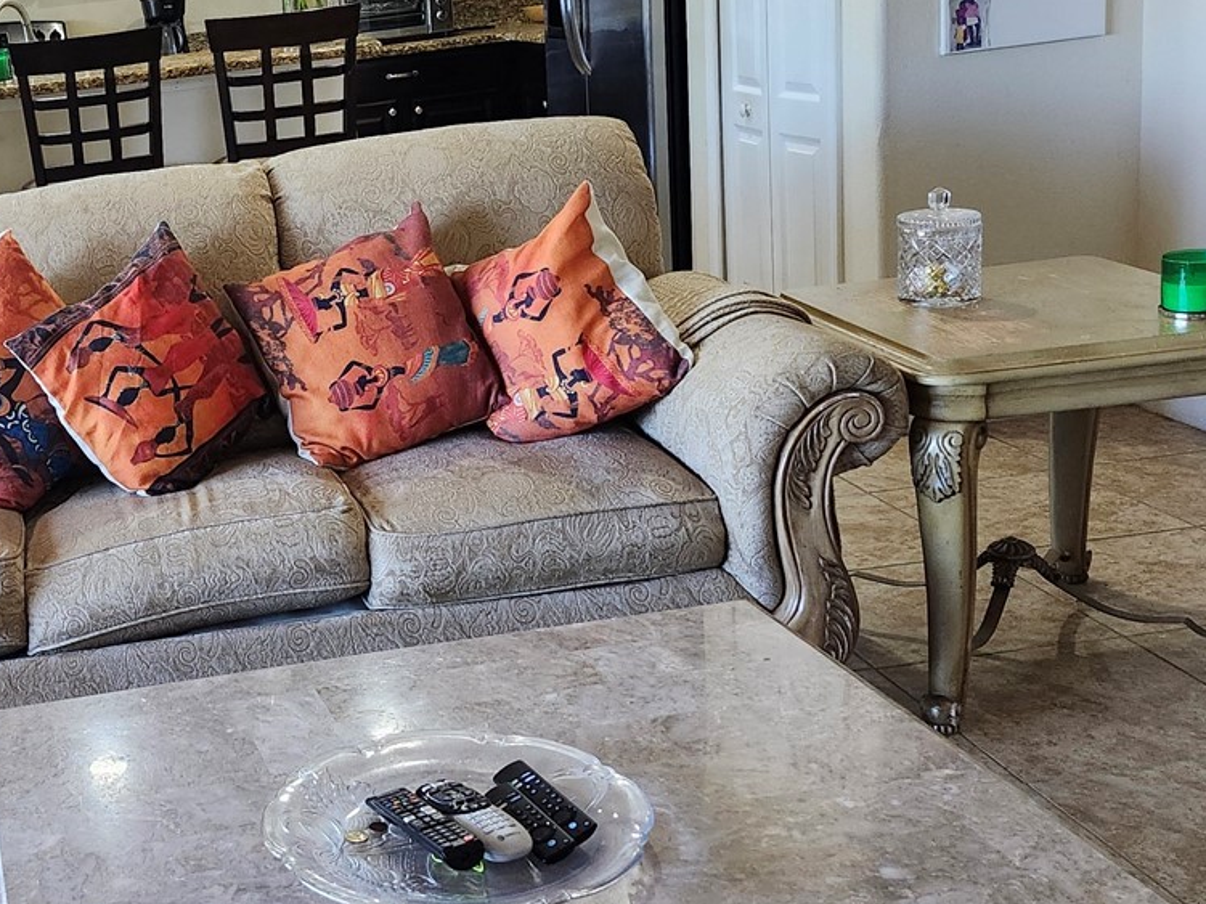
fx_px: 1707
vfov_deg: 29.6
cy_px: 392
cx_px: 104
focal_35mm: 49
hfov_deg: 36.3
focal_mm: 5.54
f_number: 1.8
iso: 800
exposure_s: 1/120
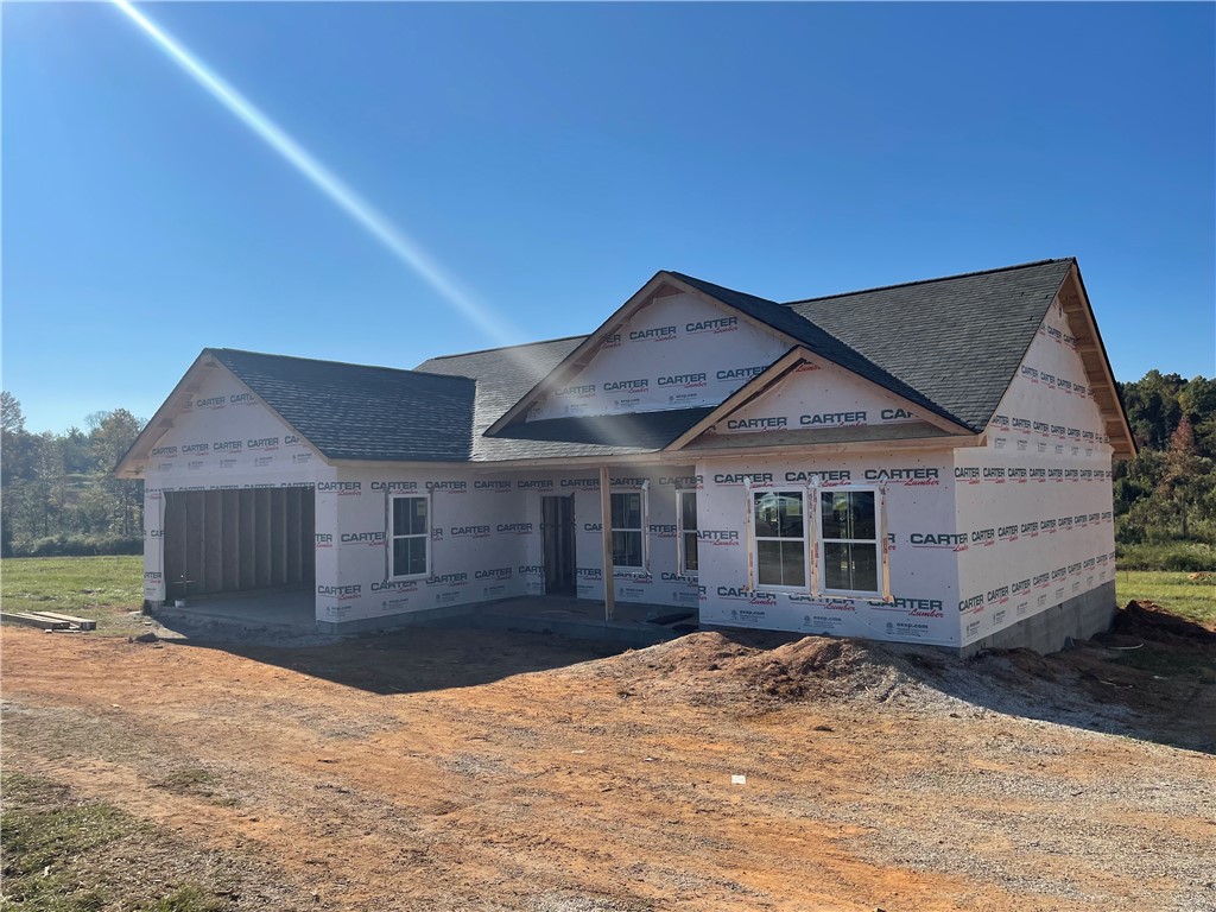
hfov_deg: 67.3
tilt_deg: +2.7
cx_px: 608
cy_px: 456
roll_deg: +1.0
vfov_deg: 53.1
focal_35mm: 26
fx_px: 913
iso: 32
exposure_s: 1/6993
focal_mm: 5.1
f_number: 1.6
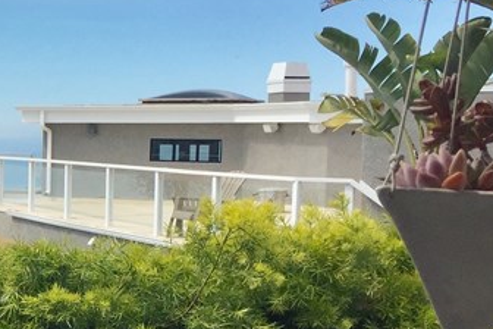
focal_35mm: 92
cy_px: 239
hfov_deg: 19.8
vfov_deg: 14.8
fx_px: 1260
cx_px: -195
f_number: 2.2
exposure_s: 1/2326
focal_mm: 4.15
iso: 32
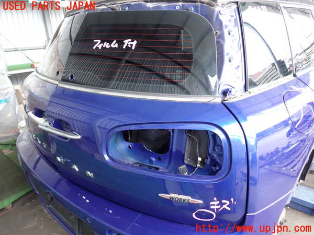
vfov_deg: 54.9
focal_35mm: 25
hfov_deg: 69.4
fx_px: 227
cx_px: 157
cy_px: 118
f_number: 2
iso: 100
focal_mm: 4.5
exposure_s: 1/60
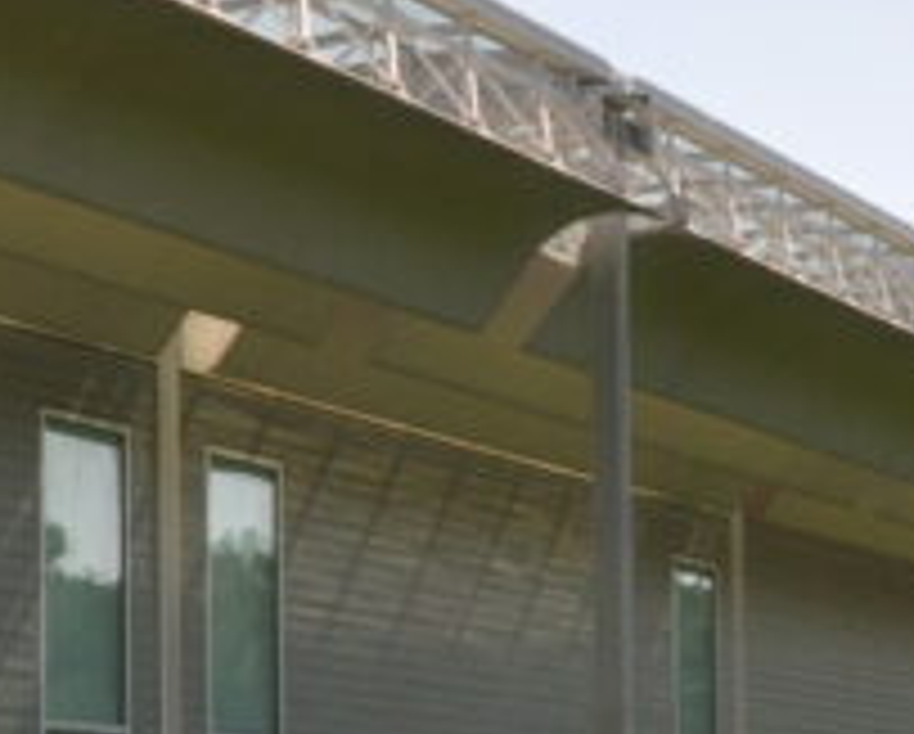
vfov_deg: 10.9
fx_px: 3847
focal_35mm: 142
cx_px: 810
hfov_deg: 13.4
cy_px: 606
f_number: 14
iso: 200
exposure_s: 1/200
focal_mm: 18
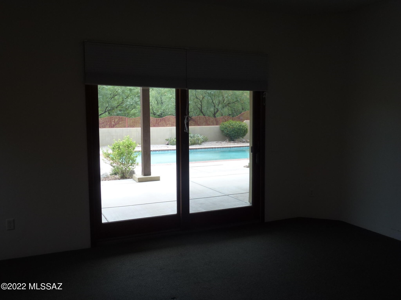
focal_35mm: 30
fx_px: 348
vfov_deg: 46.8
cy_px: 150
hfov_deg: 60.0
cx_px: 200
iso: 100
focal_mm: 5.4
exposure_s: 1/100
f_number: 3.5
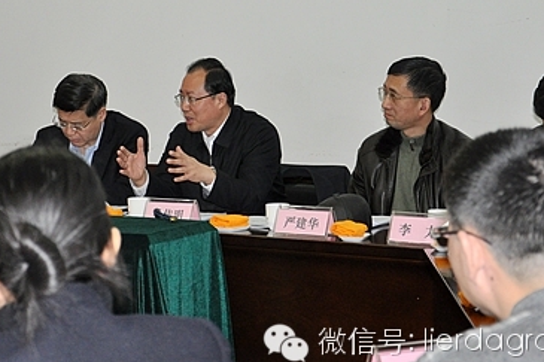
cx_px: 174
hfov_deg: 18.4
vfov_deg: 12.3
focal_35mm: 111
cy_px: 92
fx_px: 1674
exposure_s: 1/60
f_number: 4.8
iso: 800
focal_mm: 45
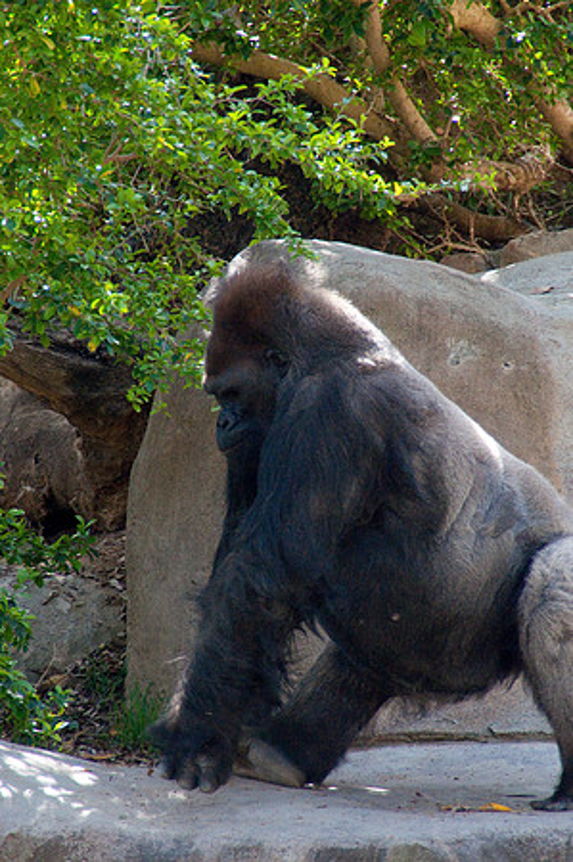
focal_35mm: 300
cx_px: 286
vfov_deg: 6.9
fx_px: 7179
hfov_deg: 4.6
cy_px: 431
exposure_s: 1/1000
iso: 3200
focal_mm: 200
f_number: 6.3
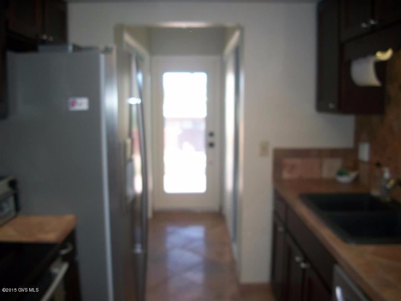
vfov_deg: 44.2
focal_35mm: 32
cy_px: 150
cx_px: 200
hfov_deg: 56.8
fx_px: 371
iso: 80
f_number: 2.9
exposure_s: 1/40
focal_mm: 5.7
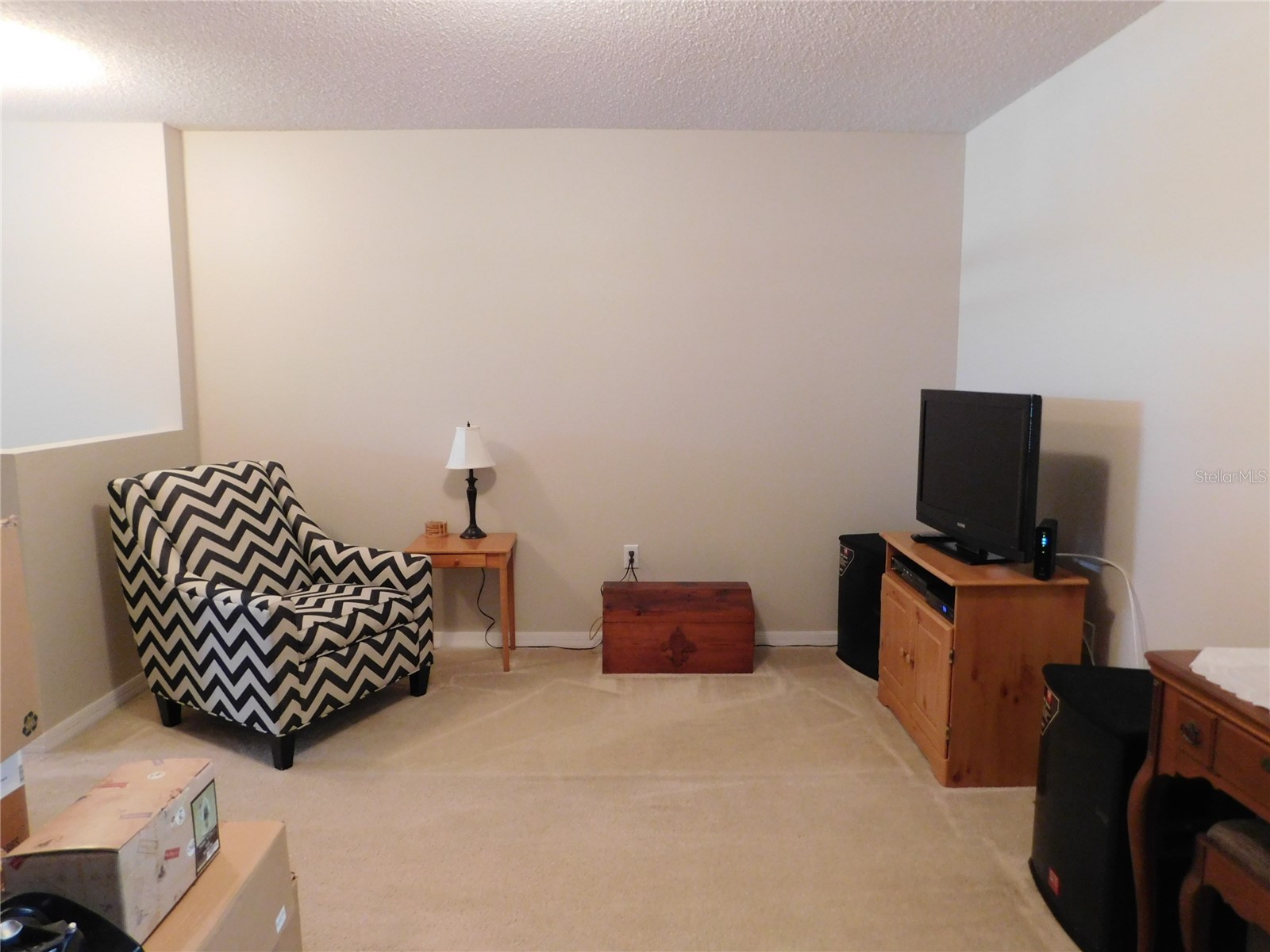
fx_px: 844
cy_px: 476
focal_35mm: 23
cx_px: 635
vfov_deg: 58.9
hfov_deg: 73.9
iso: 400
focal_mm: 4
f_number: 3
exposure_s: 1/13
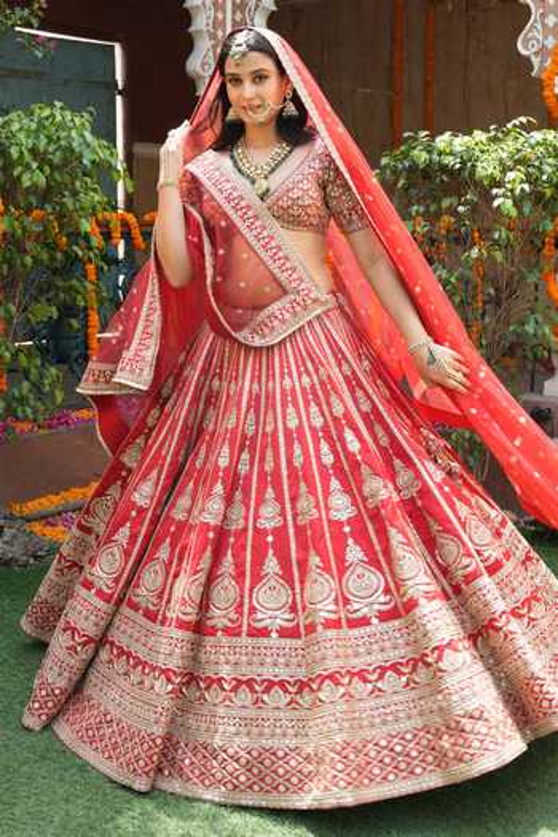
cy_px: 418
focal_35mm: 36
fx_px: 837
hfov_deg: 36.9
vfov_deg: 53.1
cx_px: 279
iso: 125
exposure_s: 1/200
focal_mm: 24
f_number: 4
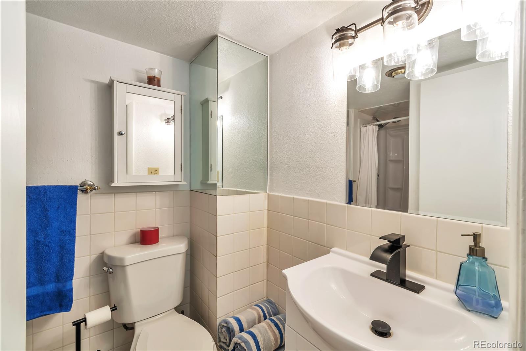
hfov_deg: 100.4
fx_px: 219
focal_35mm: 15
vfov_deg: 77.3
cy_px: 176
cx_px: 263
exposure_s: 1/6
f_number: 9
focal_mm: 10
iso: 100
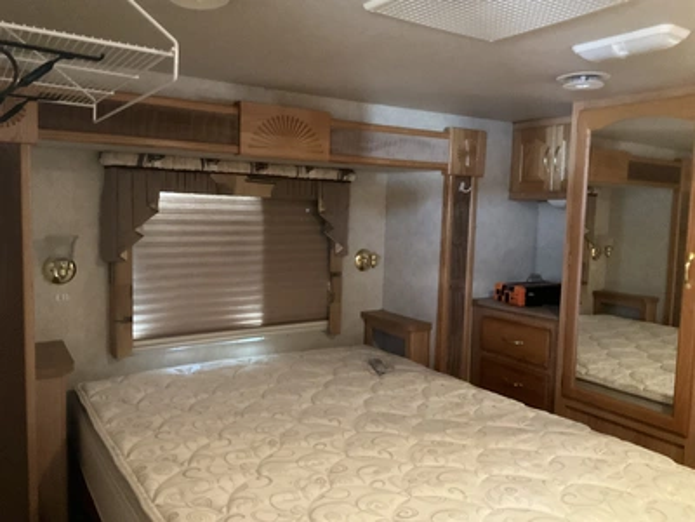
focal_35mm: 29
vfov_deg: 48.2
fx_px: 582
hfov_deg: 61.7
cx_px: 348
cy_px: 261
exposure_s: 1/28
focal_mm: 3
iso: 640
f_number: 1.8
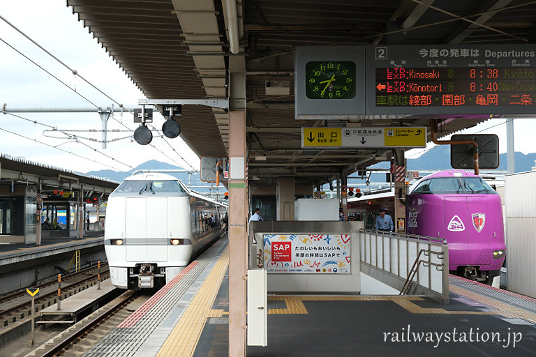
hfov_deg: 48.5
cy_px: 178
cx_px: 268
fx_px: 596
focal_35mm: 40
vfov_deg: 33.4
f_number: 8
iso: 125
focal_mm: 26.4
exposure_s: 1/42
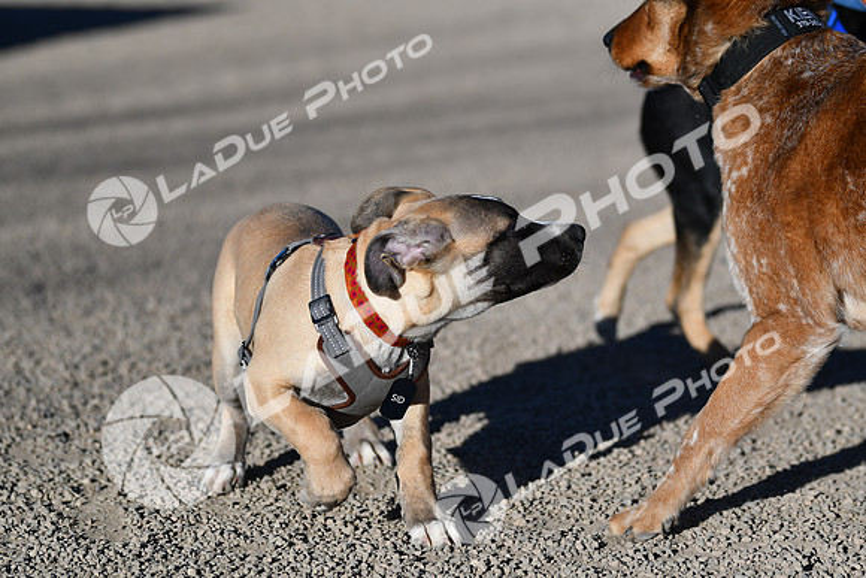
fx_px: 3537
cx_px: 433
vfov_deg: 9.3
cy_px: 289
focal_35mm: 147
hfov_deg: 14.0
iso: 100
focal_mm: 98
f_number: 2.8
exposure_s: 1/4000
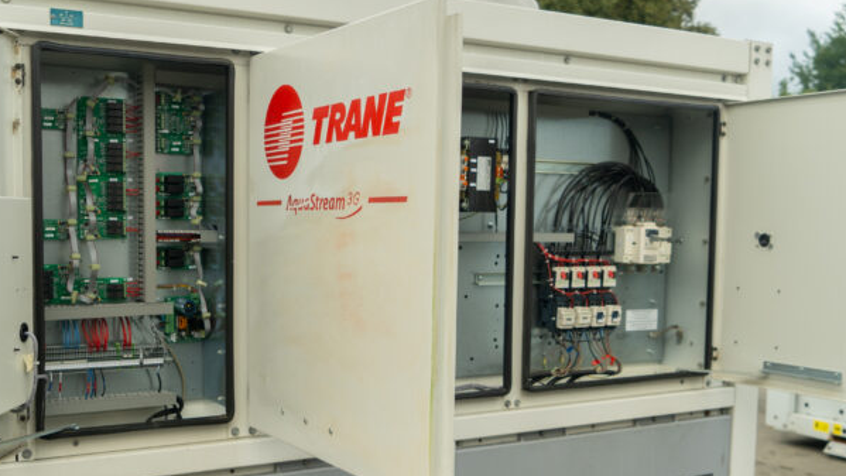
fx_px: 965
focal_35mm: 43
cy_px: 306
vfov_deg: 27.6
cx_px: 352
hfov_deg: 47.2
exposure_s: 1/125
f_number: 4
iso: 125
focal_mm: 24
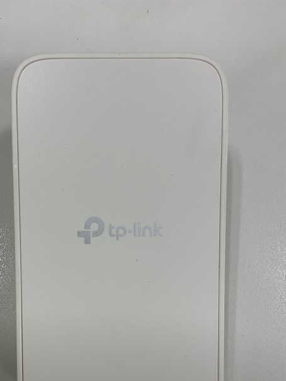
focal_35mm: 41
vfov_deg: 44.9
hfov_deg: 35.0
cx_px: 110
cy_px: 261
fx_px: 451
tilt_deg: -81.1
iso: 16
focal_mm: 3
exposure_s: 1/100
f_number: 1.8
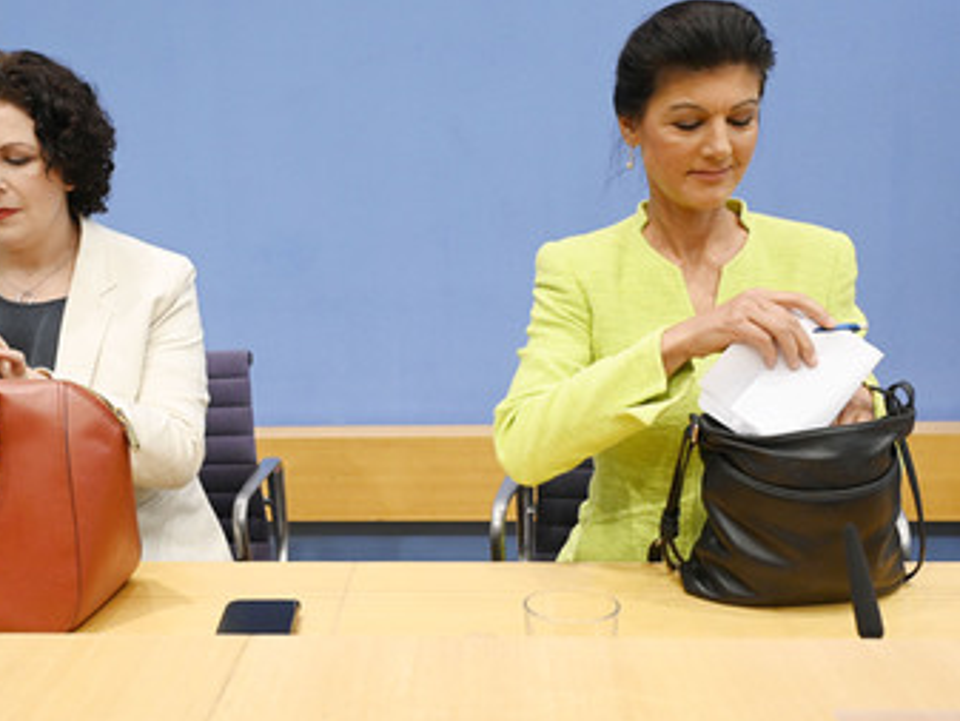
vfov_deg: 39.0
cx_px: 349
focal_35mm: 37
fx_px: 1017
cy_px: 356
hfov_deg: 50.0
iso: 5000
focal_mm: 28.5
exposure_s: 1/640
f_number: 5.6
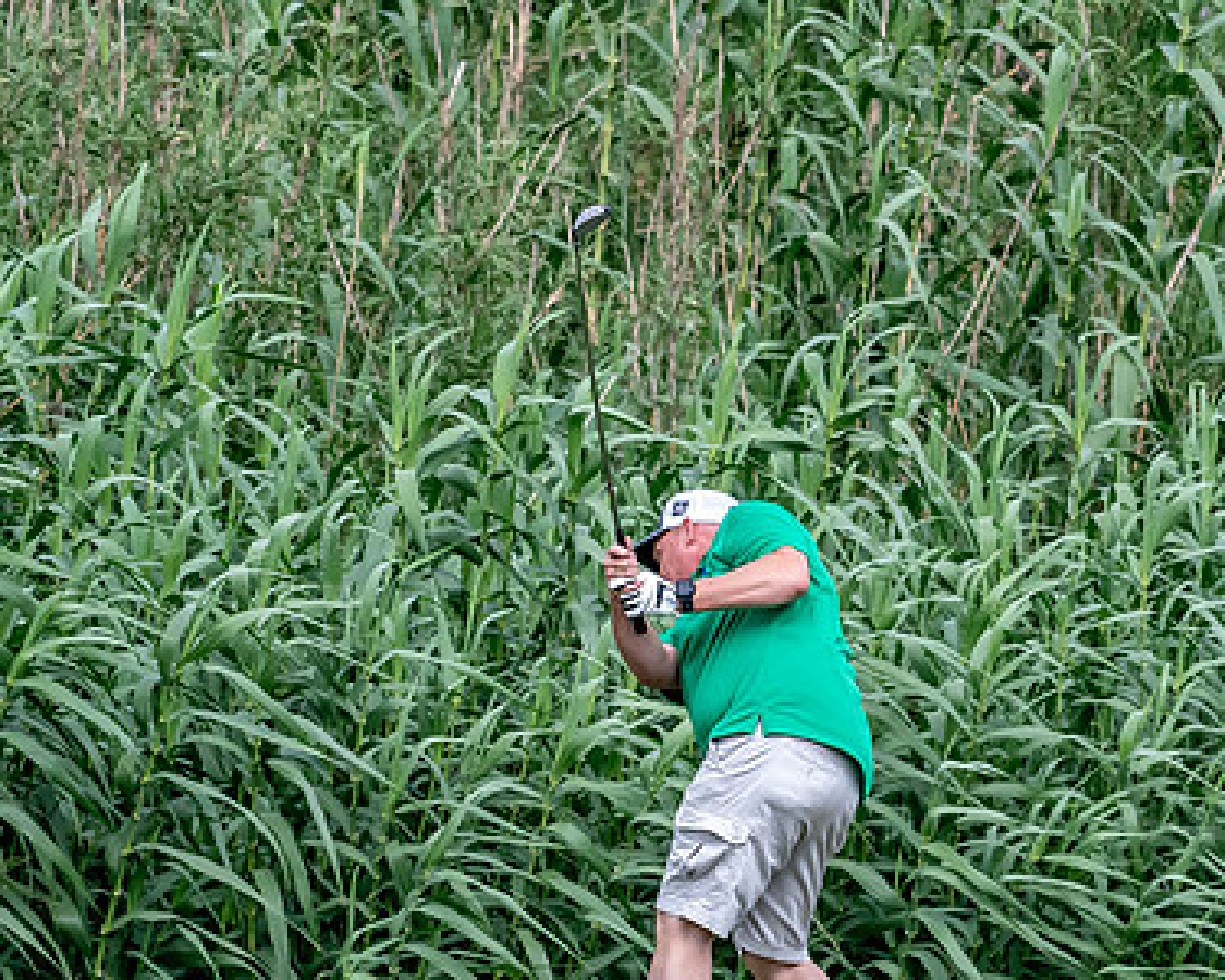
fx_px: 19723
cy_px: 606
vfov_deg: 2.8
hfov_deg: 3.6
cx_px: 722
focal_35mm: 544
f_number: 5.6
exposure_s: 1/2000
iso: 1250
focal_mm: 250
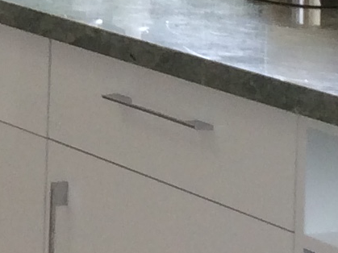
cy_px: -302
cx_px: -507
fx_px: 2206
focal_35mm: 226
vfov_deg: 6.3
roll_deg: -0.5
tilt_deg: -0.9
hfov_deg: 8.0
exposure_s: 1/60
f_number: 2.2
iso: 50
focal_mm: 4.15
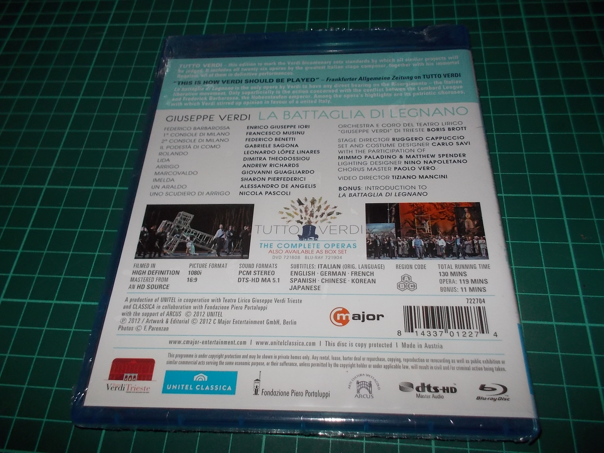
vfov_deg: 48.2
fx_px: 506
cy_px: 226
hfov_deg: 61.7
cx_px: 302
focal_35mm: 29
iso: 200
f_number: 3.3
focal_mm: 4.1
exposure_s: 1/30
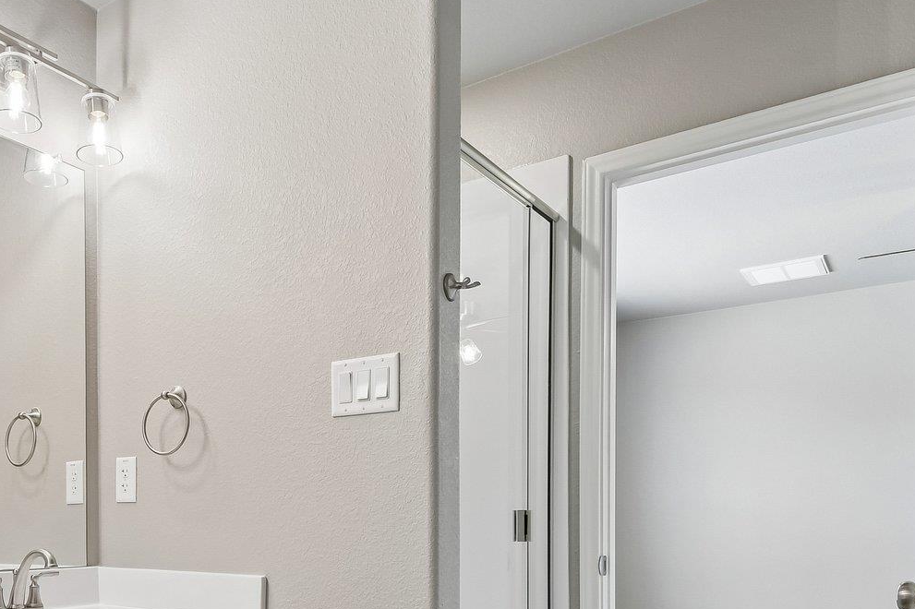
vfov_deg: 40.5
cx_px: 263
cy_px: 490
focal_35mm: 31
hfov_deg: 58.1
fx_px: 788
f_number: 8
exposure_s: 1/20
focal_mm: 10
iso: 400
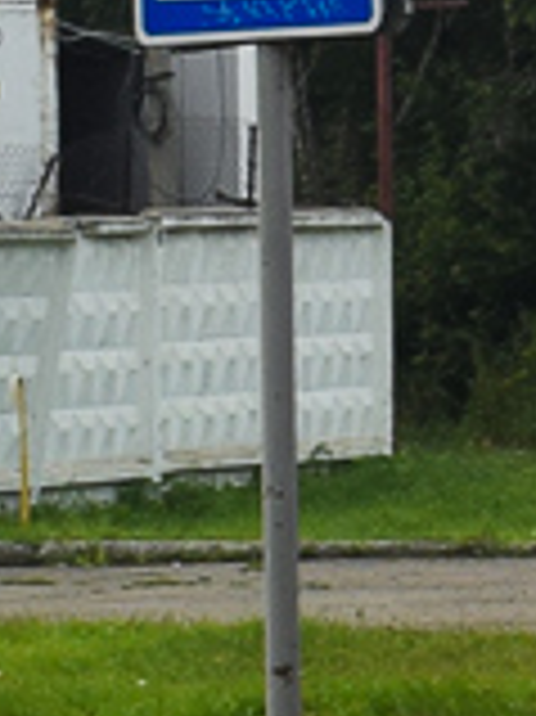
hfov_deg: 4.8
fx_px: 6091
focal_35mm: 295
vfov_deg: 6.7
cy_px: -257
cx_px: 1658
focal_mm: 27
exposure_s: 1/400
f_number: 10
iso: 200
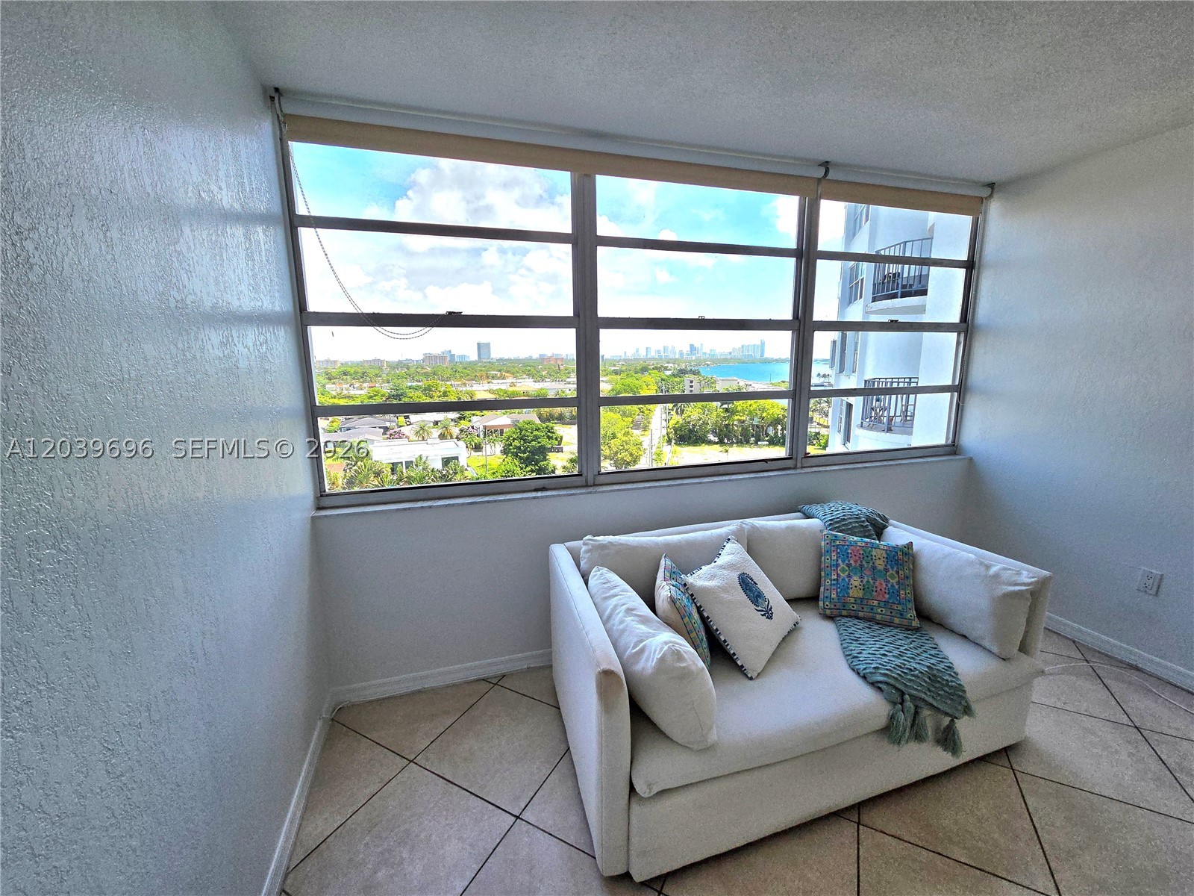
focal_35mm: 13
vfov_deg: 89.9
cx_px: 597
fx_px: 448
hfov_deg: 106.2
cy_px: 448
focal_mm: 2.2
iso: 100
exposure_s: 1/2500
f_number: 2.2
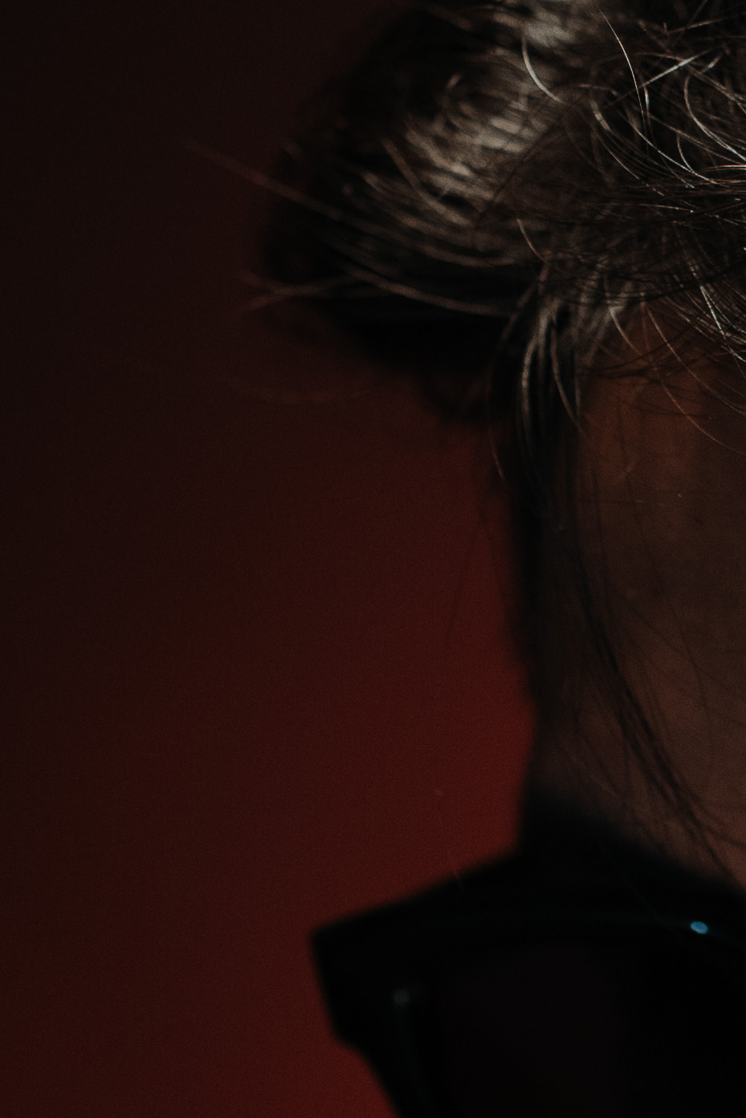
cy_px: 1260
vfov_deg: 5.6
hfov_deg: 3.7
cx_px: 1395
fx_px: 11373
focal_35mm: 366
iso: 640
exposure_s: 1/80
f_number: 2.8
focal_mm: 85
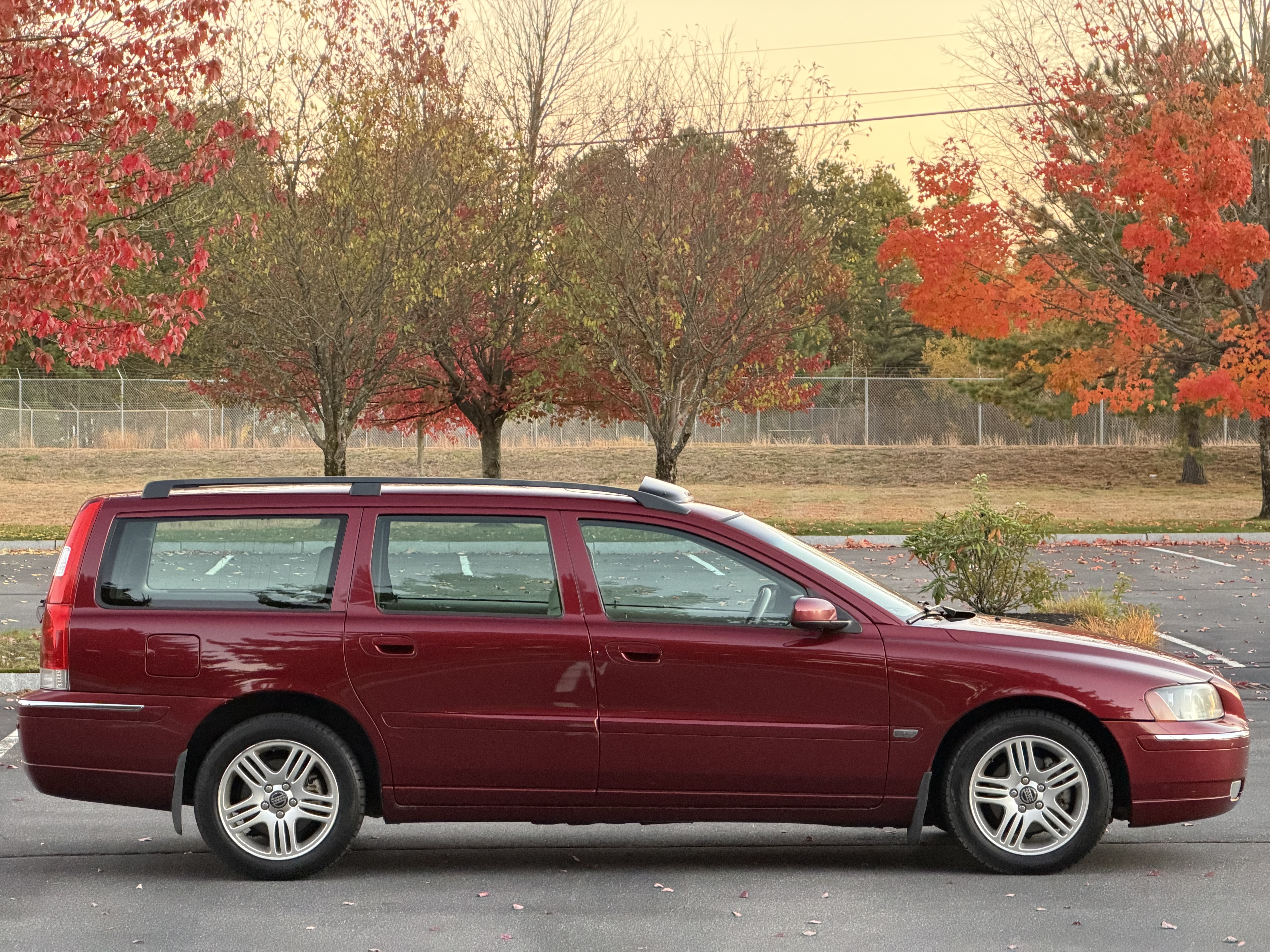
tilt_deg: -0.8
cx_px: 635
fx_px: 3669
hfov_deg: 19.6
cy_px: 476
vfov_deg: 14.8
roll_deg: +0.7
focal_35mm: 100
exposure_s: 1/54
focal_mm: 16.89
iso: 640
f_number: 2.8
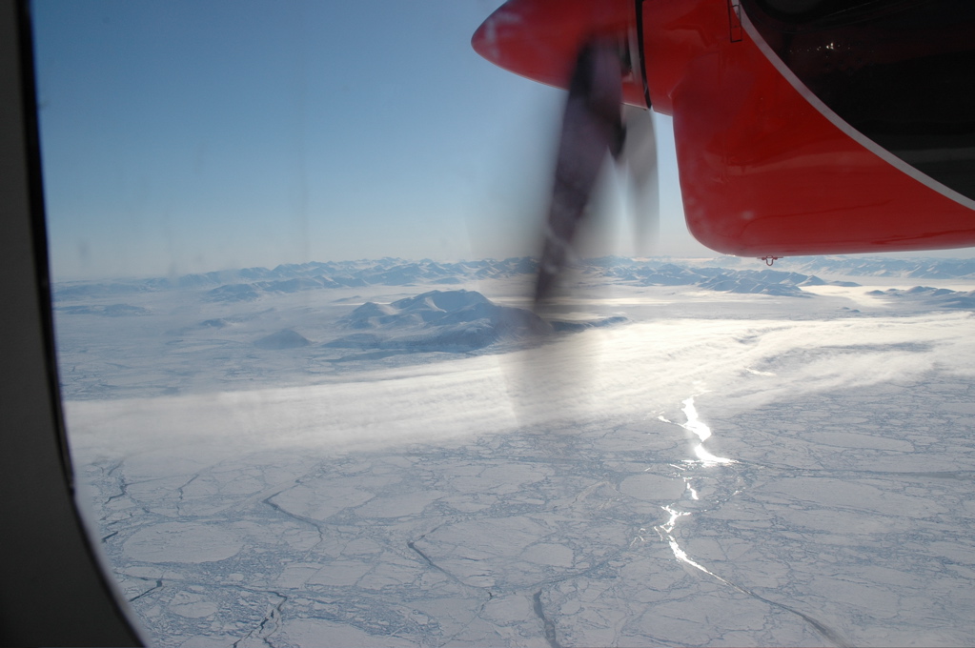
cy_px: 324
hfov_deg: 67.4
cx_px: 488
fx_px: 731
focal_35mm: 27
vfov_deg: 47.8
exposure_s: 1/500
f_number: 11
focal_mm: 18
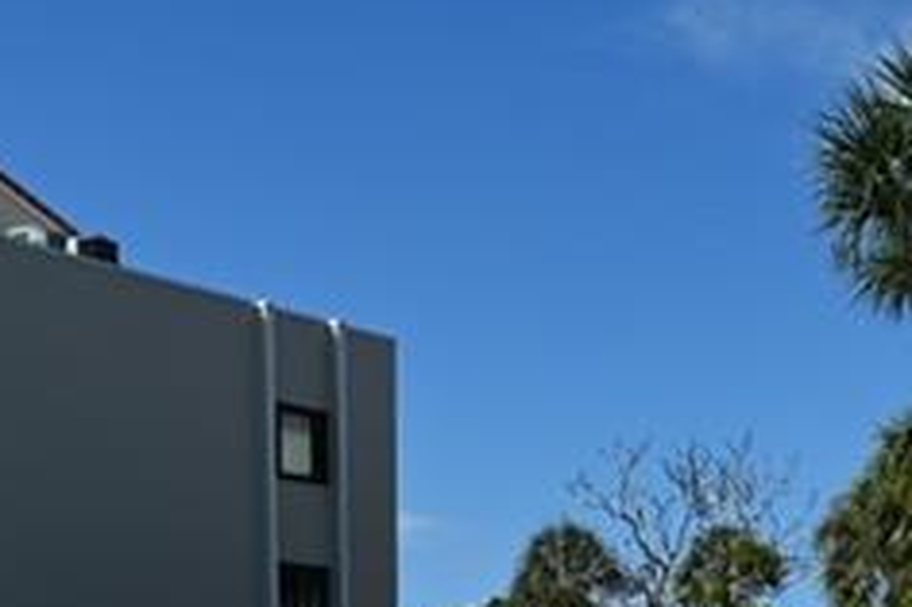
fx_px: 2405
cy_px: 1274
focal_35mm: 95
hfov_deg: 21.4
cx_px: 541
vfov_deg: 12.4
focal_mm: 14
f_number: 8
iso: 100
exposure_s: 1/500
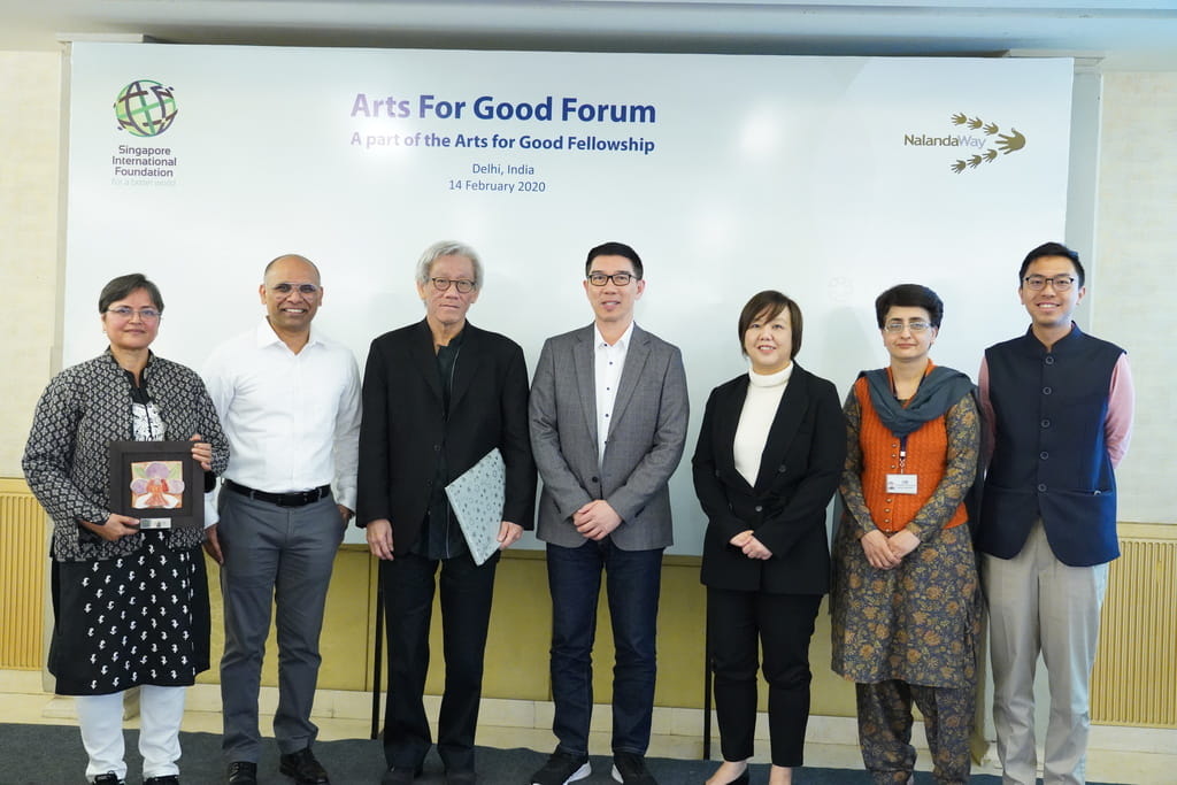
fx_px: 1275
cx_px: 588
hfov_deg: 49.5
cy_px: 392
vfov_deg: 34.2
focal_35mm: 39
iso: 10000
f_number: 4
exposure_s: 1/100
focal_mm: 39
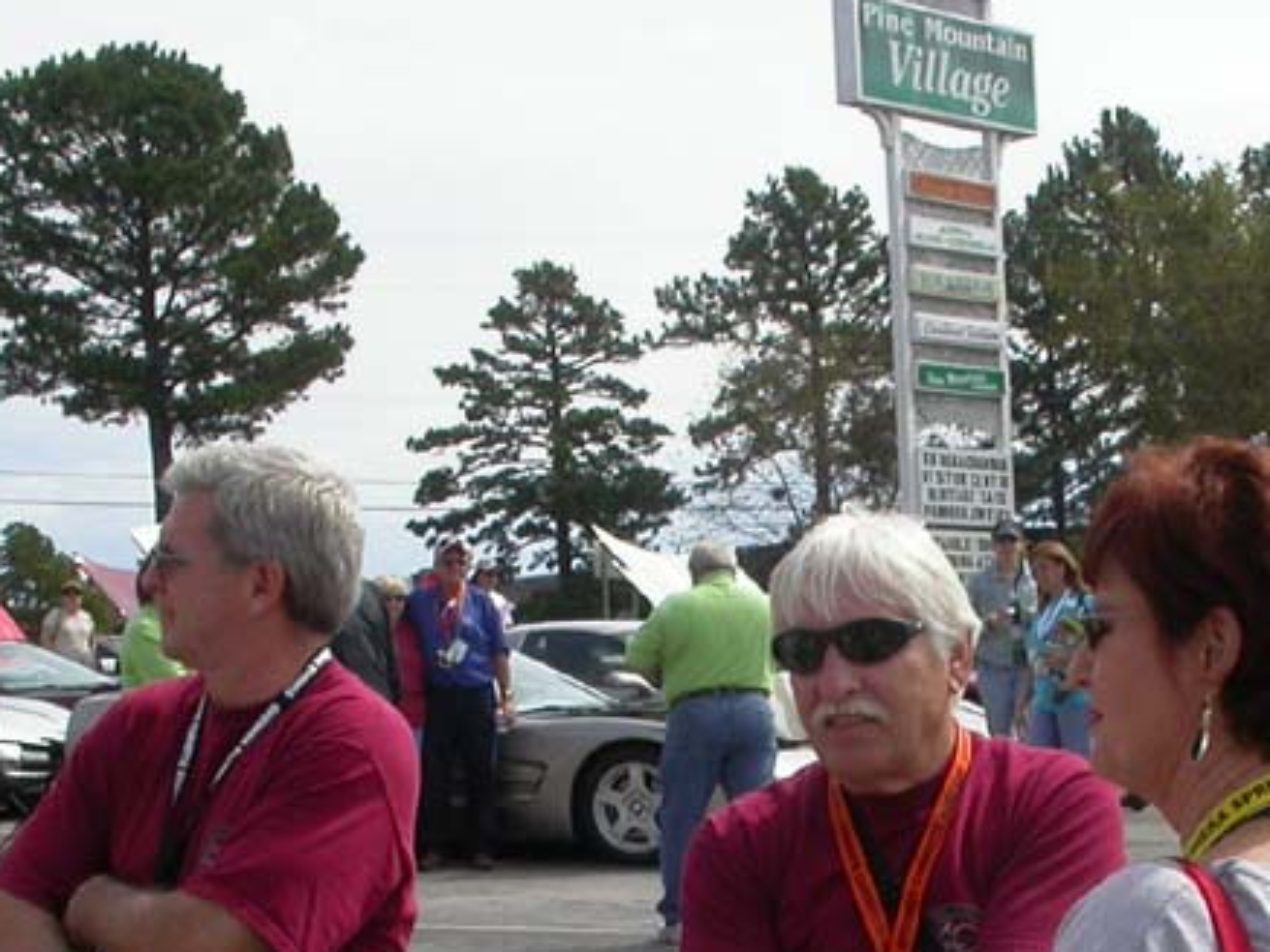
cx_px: 852
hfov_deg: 21.9
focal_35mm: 89
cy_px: 900
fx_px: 3266
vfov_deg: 16.3
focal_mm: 7.85
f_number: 7.5
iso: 100
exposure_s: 1/320
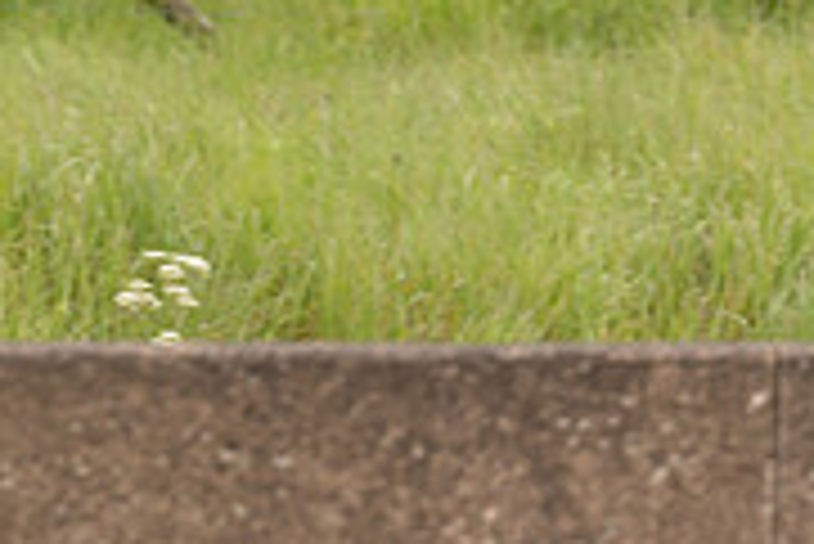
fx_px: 15546
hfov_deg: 3.0
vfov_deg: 2.0
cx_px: -252
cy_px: -7
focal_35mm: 687
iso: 320
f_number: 4
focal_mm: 200
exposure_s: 1/1000
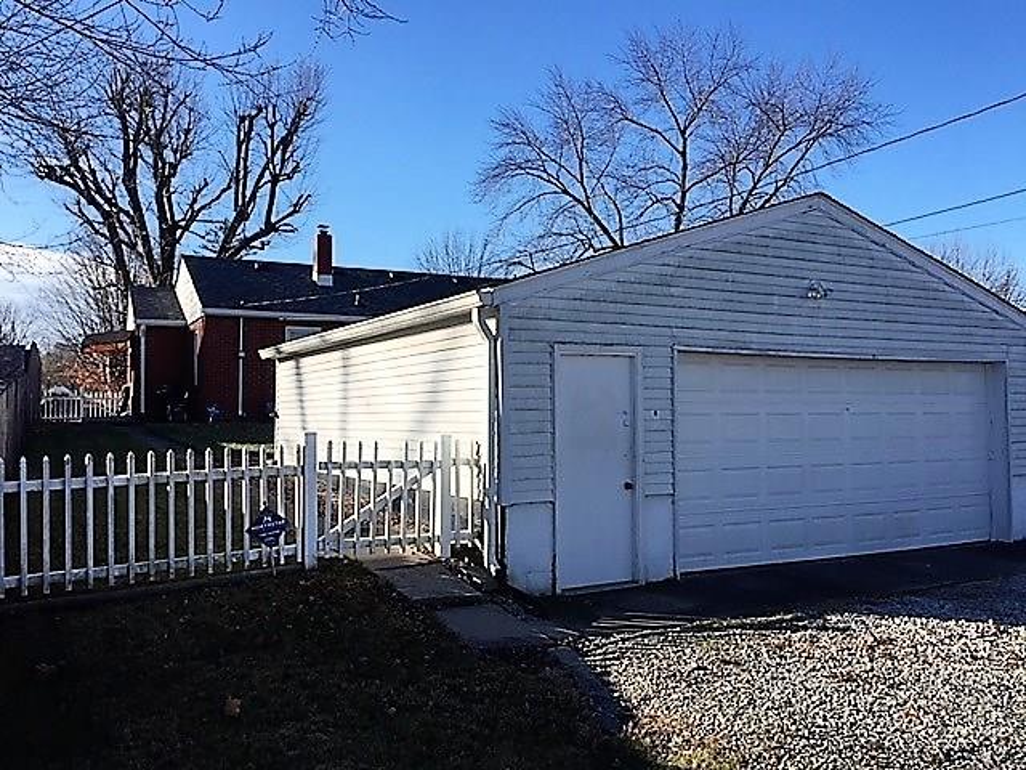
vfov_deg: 48.2
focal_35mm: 29
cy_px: 385
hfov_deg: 61.7
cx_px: 513
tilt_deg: +2.9
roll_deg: +1.0
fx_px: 860
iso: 32
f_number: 2.2
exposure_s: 1/1412
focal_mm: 4.15
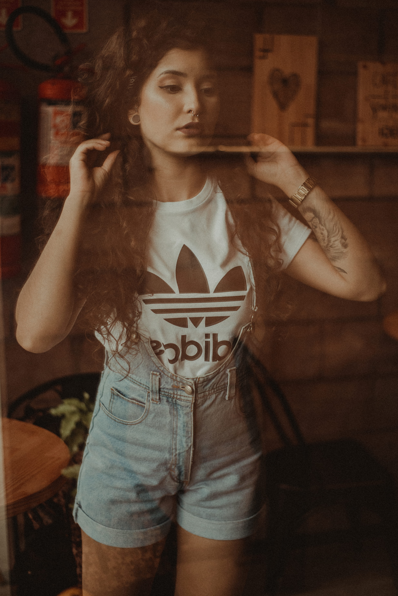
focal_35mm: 50
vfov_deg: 39.6
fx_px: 828
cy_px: 298
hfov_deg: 27.0
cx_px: 199
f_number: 1.8
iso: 800
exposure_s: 1/160
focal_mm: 50
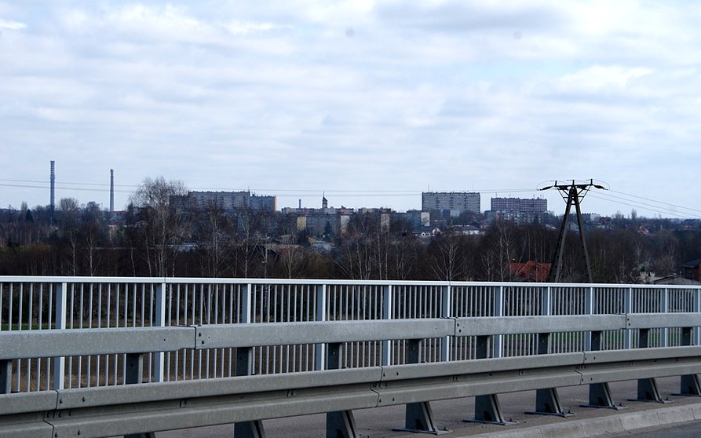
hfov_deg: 19.3
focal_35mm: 108
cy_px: 210
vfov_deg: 12.1
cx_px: 351
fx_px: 2063
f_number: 11
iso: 100
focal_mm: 70
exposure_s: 1/160
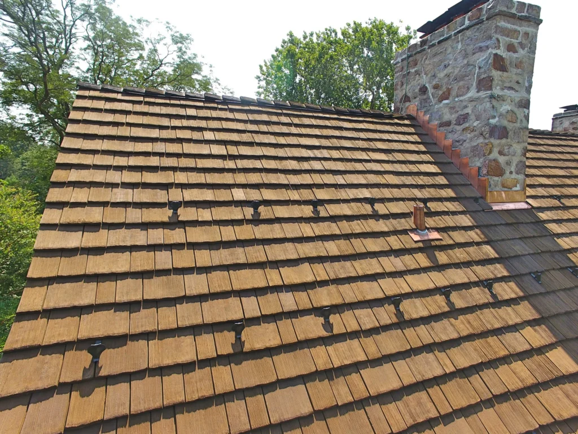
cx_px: 289
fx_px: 334
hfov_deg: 81.7
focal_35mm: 20
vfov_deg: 66.0
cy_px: 217
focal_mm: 3.61
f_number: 2.8
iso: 100
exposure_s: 1/372
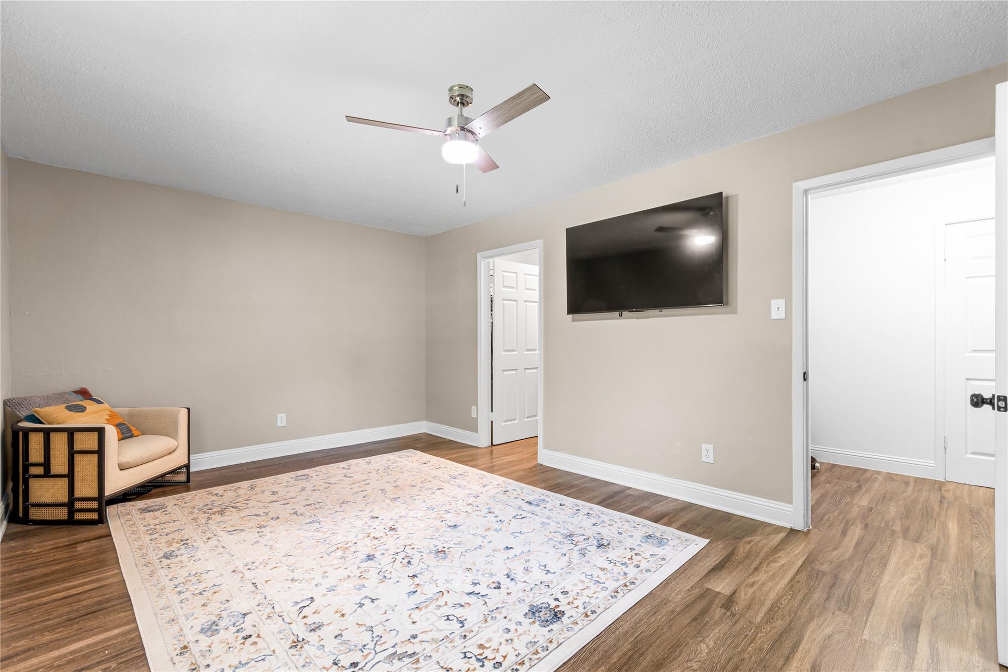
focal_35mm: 15
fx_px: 420
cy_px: 336
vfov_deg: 77.3
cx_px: 504
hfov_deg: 100.4
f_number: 11
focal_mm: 10
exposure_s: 5
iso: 100
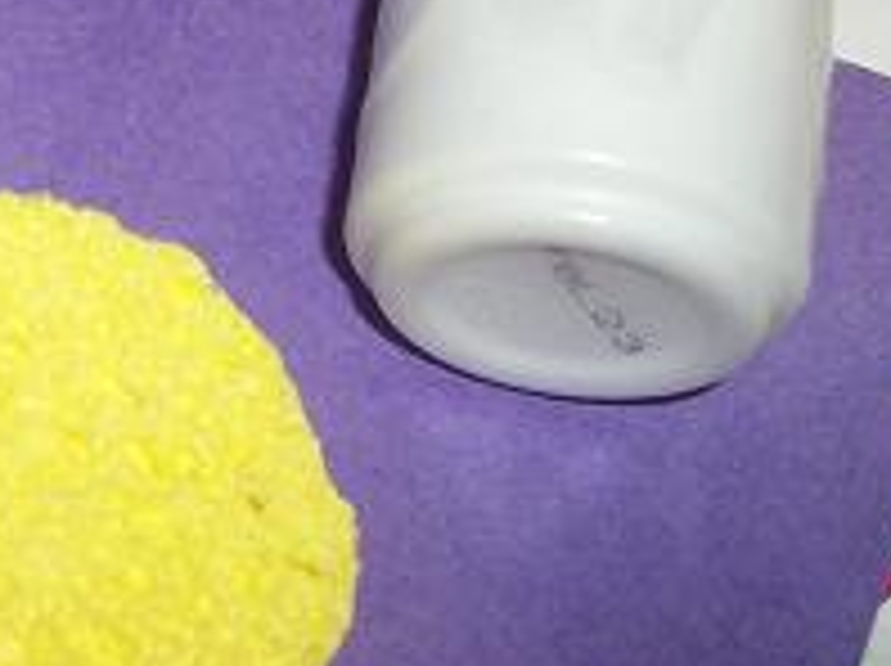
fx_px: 2442
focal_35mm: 95
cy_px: 137
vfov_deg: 15.4
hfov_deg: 19.6
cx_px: -140
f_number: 2.8
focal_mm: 5.6
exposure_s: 1/60
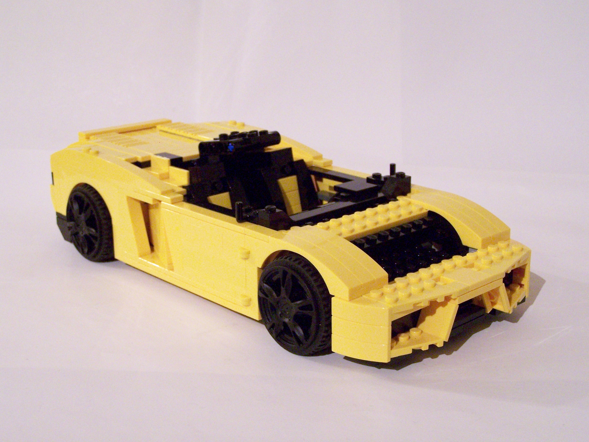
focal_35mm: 56
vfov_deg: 26.1
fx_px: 953
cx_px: 294
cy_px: 221
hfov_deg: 34.3
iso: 400
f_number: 3.1
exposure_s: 1/8
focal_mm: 9.3
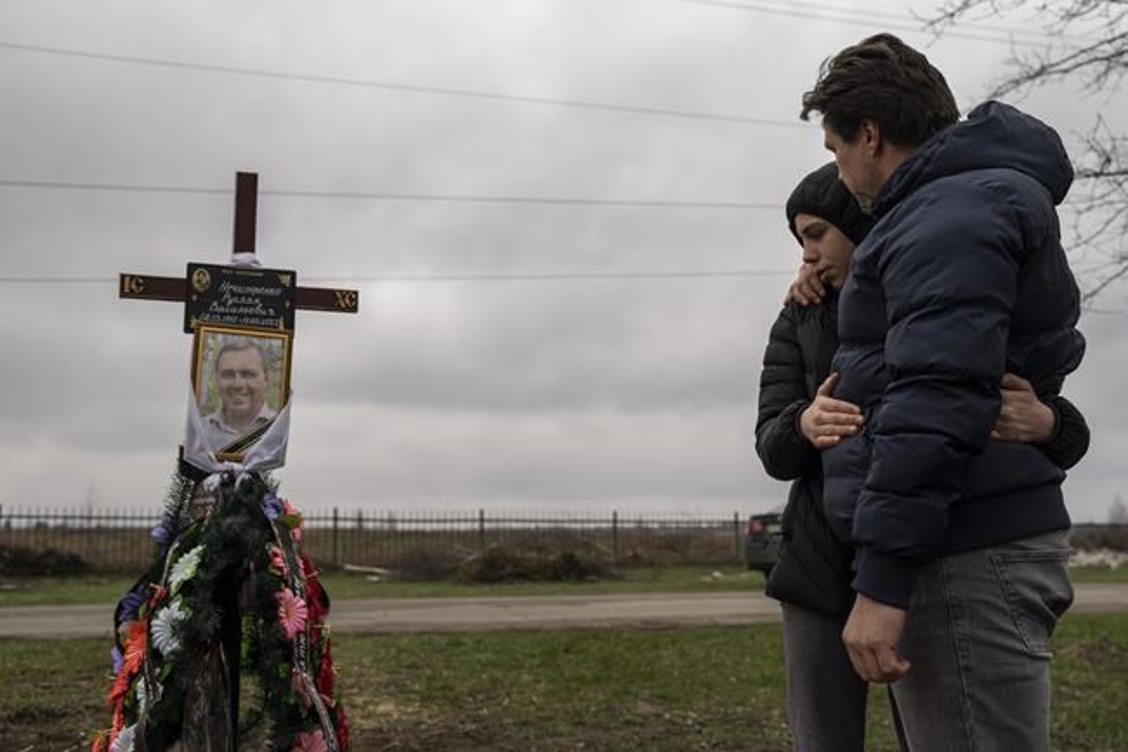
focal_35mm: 35
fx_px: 1096
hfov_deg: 54.4
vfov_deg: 37.8
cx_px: 564
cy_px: 376
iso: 200
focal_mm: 35
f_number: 3.5
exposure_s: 1/400
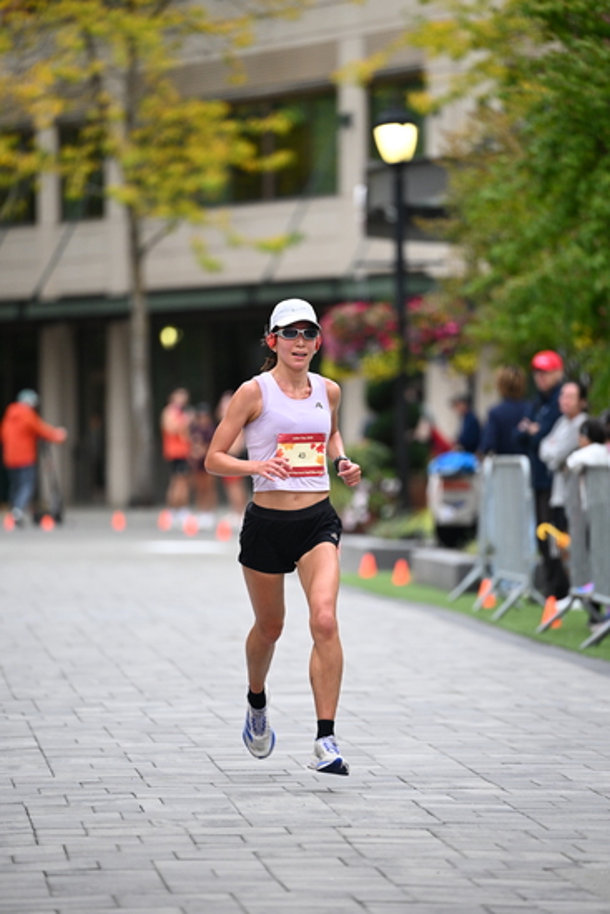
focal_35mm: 200
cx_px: 305
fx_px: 5080
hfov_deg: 6.9
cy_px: 457
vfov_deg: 10.3
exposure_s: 1/1000
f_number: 2.8
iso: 1600
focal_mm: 200
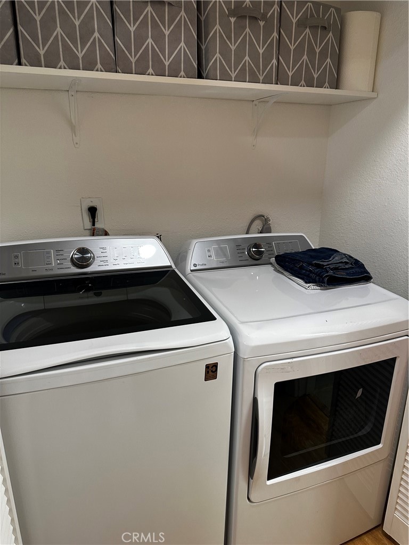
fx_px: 378
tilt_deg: -16.6
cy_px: 272
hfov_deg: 56.8
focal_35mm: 24
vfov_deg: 71.6
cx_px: 204
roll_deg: -1.0
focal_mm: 6.86
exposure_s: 1/120
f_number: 1.78
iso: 200
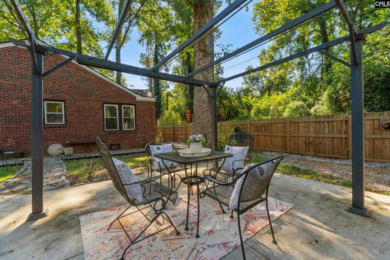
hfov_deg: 100.4
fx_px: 162
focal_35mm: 15
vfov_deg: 77.3
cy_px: 130
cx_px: 195
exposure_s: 1/125
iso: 250
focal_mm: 10
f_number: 8
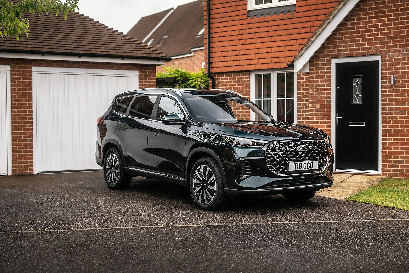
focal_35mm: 50
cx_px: 204
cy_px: 136
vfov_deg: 27.0
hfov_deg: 39.6
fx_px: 568
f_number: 2.5
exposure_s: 1/100
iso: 32
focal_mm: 50
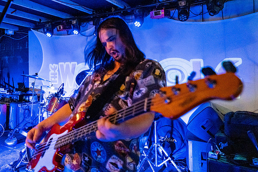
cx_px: 91
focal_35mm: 31
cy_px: 61
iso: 3200
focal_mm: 24
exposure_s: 1/160
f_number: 2.8
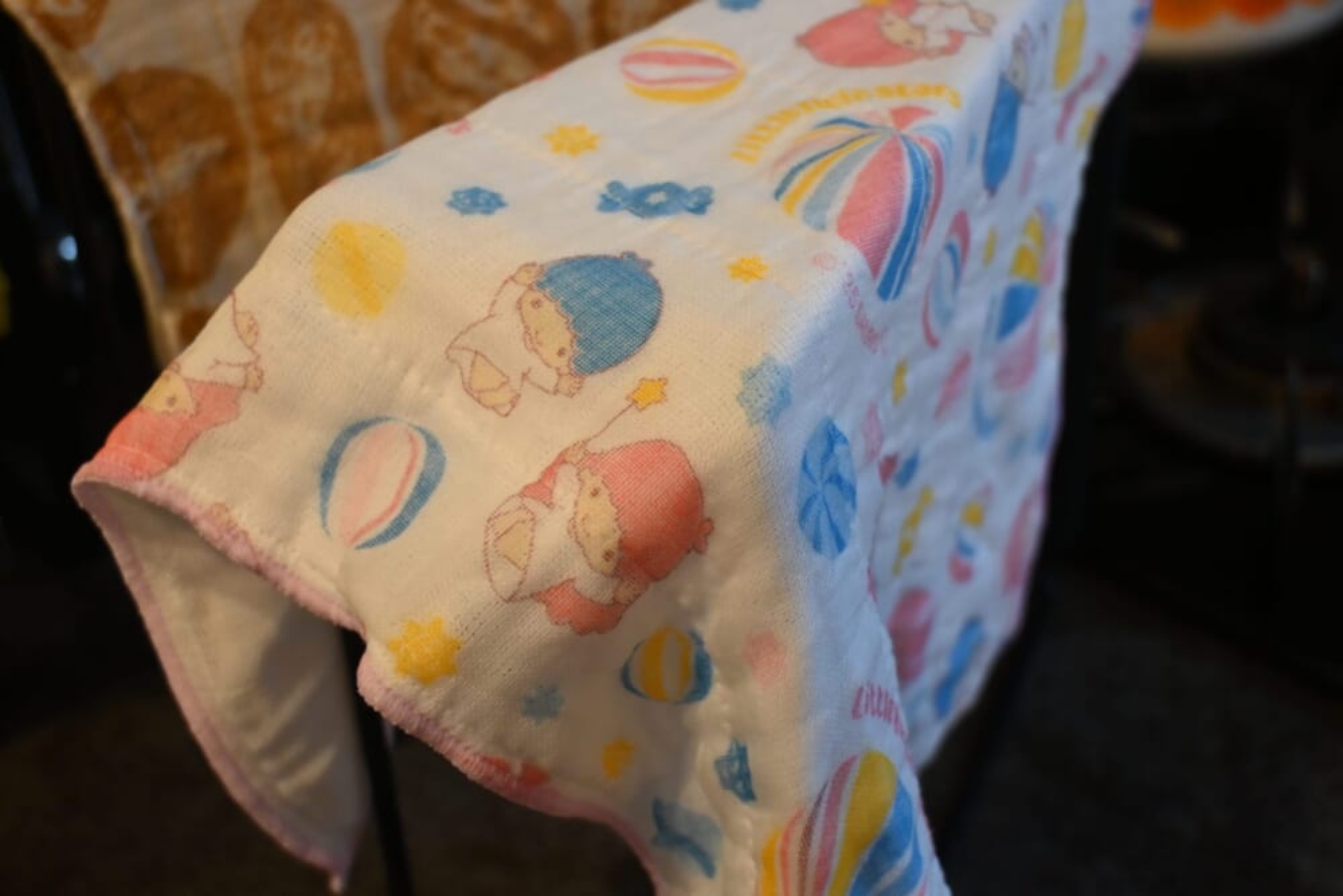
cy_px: 448
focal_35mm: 47
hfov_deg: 41.7
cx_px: 672
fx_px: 1763
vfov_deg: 28.5
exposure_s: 1/125
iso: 1100
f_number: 5
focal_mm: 31.5
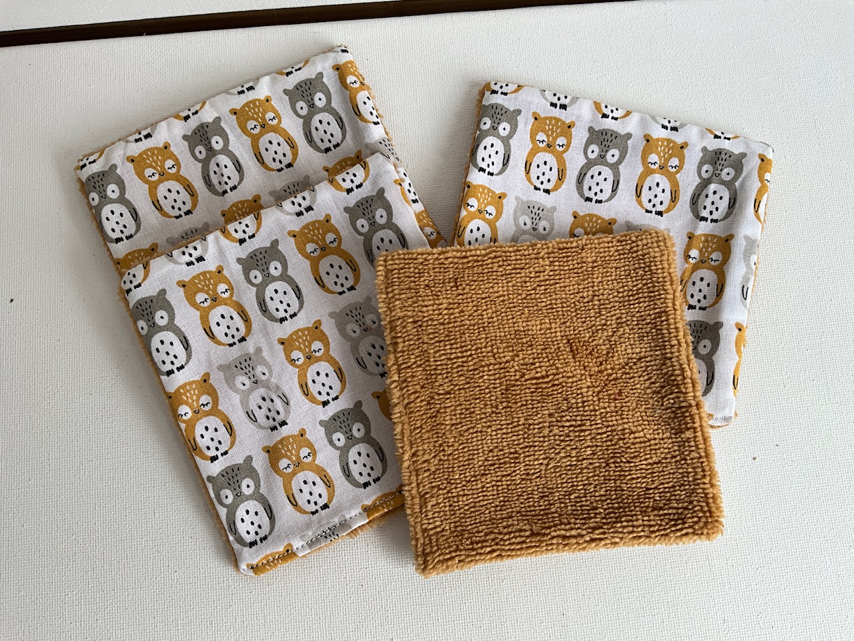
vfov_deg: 48.2
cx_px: 427
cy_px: 320
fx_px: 715
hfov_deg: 61.7
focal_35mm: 29
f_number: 1.8
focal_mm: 3
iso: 20
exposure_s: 1/167
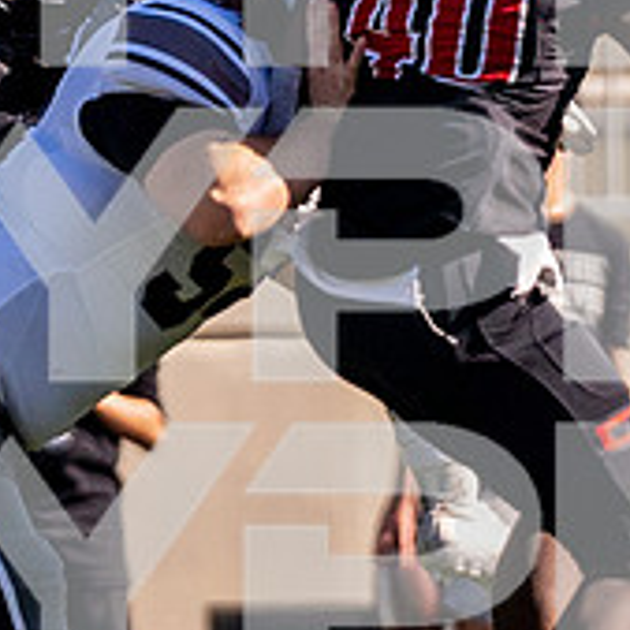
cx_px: 437
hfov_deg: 1.3
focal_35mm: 1348
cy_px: 128
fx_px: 27756
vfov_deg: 1.3
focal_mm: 200
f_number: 2.8
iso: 400
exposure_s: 1/3200
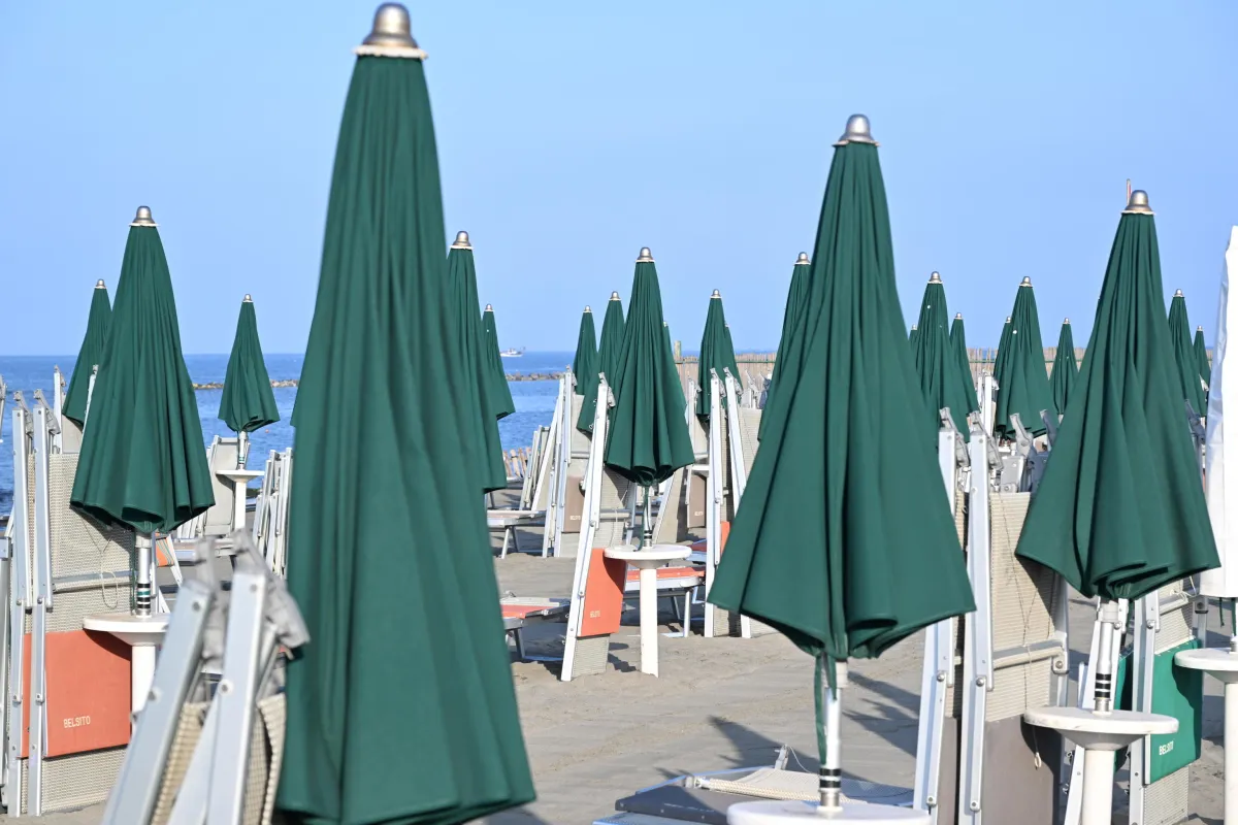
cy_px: 412
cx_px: 619
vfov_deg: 13.7
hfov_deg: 20.4
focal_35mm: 100
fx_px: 3439
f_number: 10
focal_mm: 100
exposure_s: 1/250
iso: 250
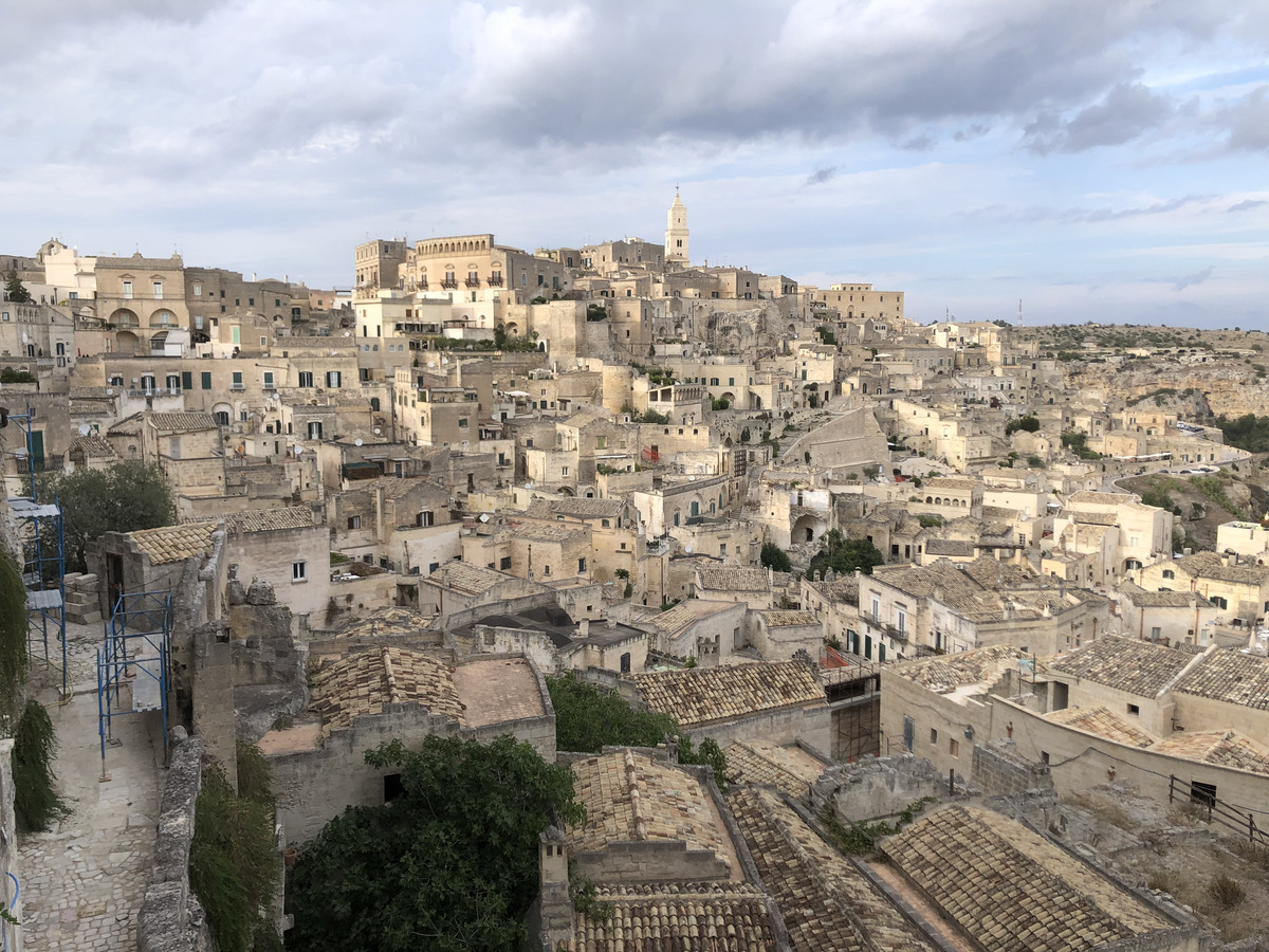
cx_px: 634
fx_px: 1026
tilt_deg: -7.3
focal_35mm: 28
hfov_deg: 63.4
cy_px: 476
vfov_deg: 49.7
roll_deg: +0.8
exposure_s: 1/796
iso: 20
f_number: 1.8
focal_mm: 4
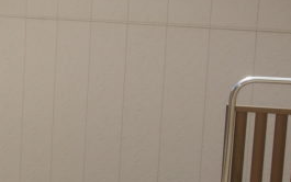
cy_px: 67
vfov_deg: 13.2
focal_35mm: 99
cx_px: -206
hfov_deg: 17.6
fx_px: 786
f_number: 5.6
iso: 125
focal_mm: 10.4
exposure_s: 1/400
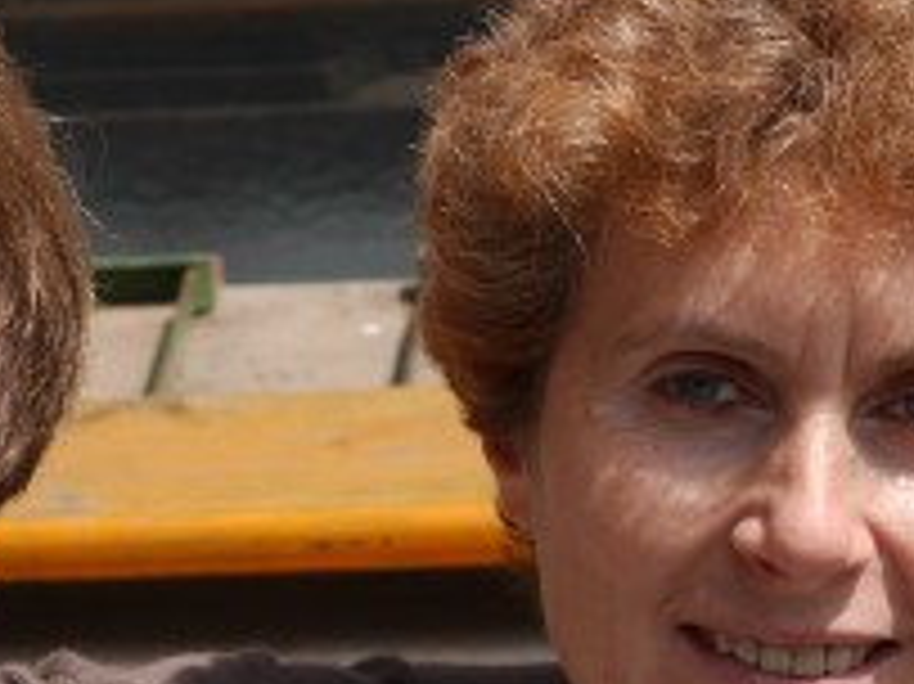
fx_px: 6650
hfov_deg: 7.8
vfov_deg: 5.9
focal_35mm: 252
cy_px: 806
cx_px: 9
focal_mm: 25
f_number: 4.5
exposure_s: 1/1000
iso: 125
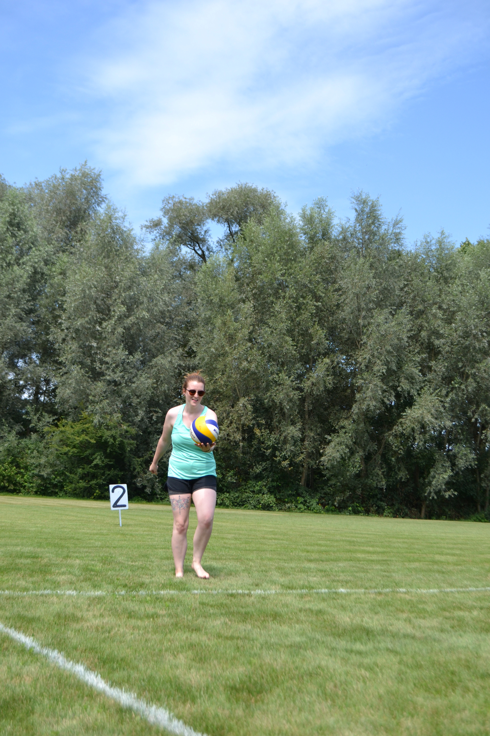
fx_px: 888
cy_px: 368
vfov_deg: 45.0
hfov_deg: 30.8
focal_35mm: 44
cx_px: 245
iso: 400
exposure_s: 1/1250
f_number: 4.8
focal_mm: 29
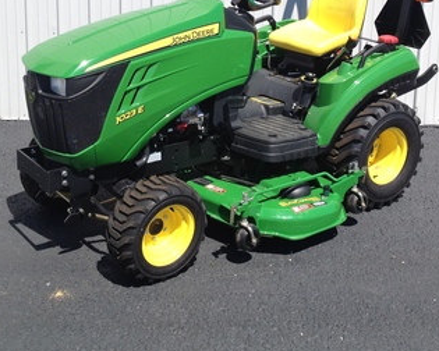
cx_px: 254
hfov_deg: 31.9
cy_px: 75
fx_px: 767
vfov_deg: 25.4
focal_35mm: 59
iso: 64
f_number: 2.4
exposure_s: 1/1577
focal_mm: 4.28
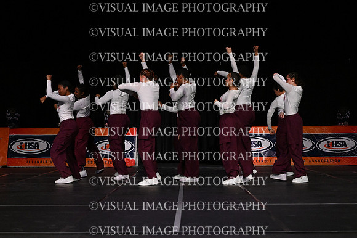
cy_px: 119
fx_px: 1051
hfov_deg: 19.3
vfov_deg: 12.9
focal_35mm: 106
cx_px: 178
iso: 6400
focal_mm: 71
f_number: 4
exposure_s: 1/1000
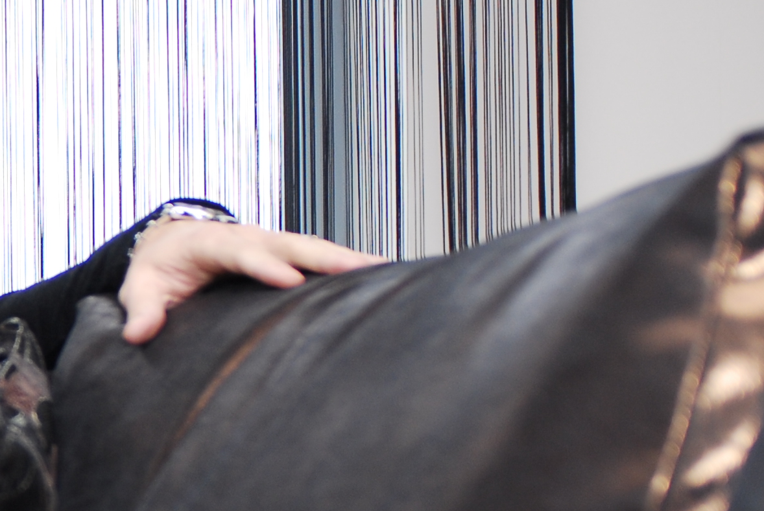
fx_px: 2933
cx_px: -381
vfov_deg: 9.9
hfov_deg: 13.9
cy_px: 452
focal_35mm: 138
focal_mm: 28
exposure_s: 1/100
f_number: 3.5
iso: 200
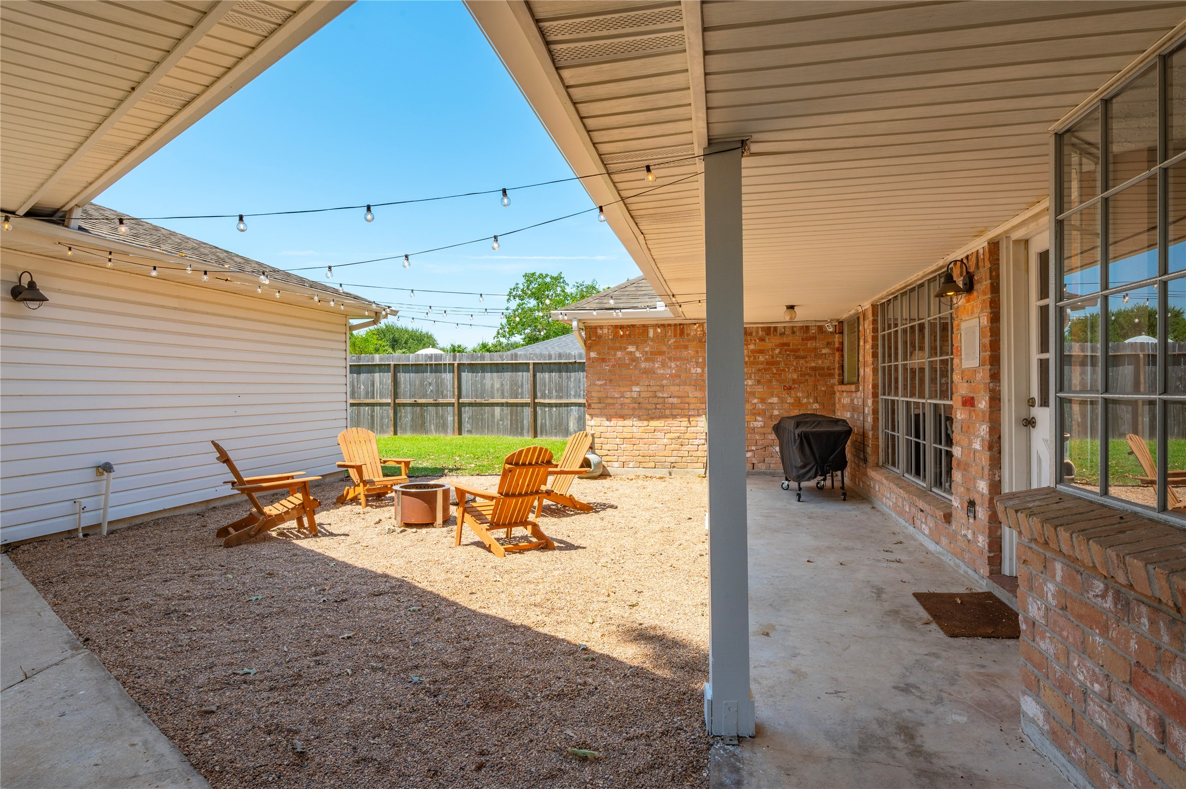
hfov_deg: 81.2
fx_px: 691
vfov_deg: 59.4
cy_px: 394
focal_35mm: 21
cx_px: 593
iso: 125
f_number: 13
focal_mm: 21
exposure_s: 1/100
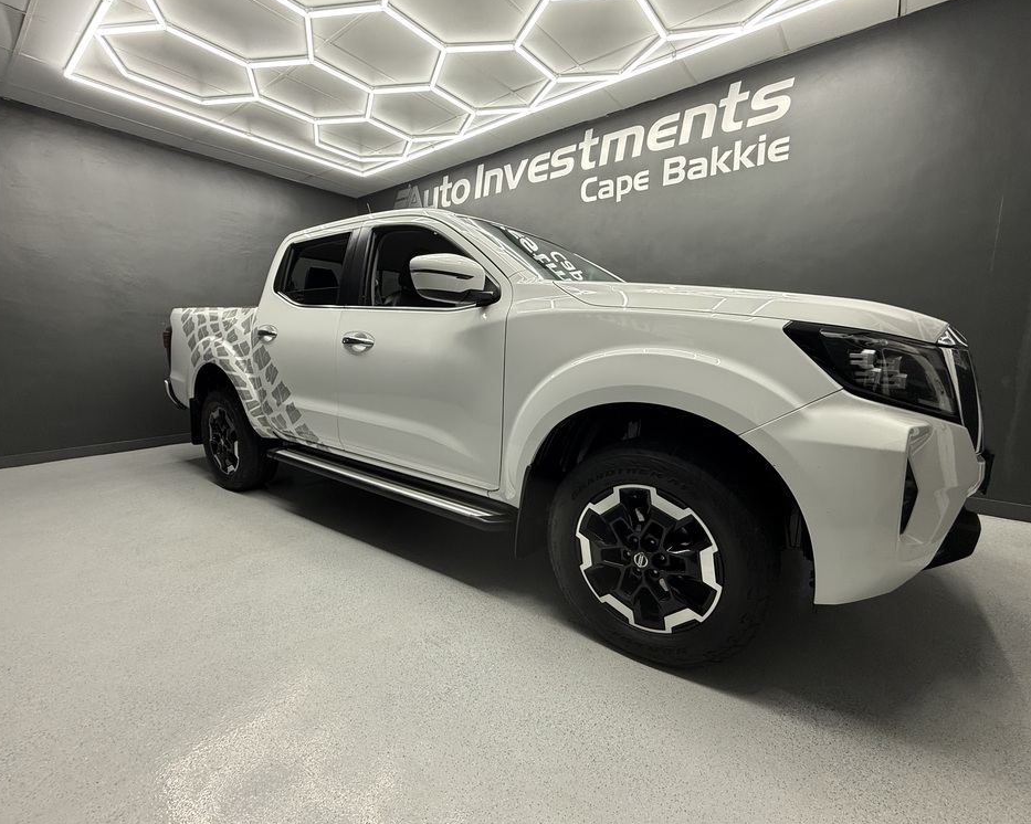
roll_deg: +0.3
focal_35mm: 15
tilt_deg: -8.6
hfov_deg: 96.8
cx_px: 535
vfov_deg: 84.0
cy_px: 419
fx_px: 458
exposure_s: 1/100
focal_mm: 2.22
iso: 200
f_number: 2.2
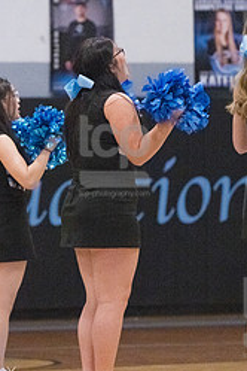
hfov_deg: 3.8
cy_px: 156
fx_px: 3715
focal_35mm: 361
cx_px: 115
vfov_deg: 5.7
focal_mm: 200
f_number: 4.5
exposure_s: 1/1600
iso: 10000
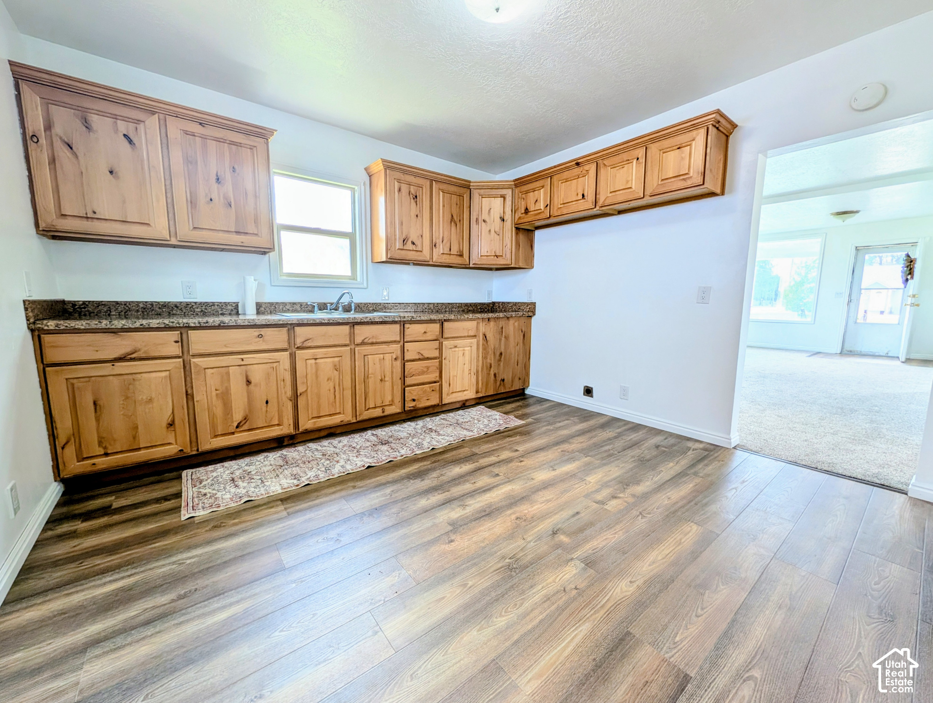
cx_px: 466
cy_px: 352
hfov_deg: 110.5
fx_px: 324
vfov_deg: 94.6
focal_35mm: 12
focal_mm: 2.02
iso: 62
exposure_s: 1/120
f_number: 1.7
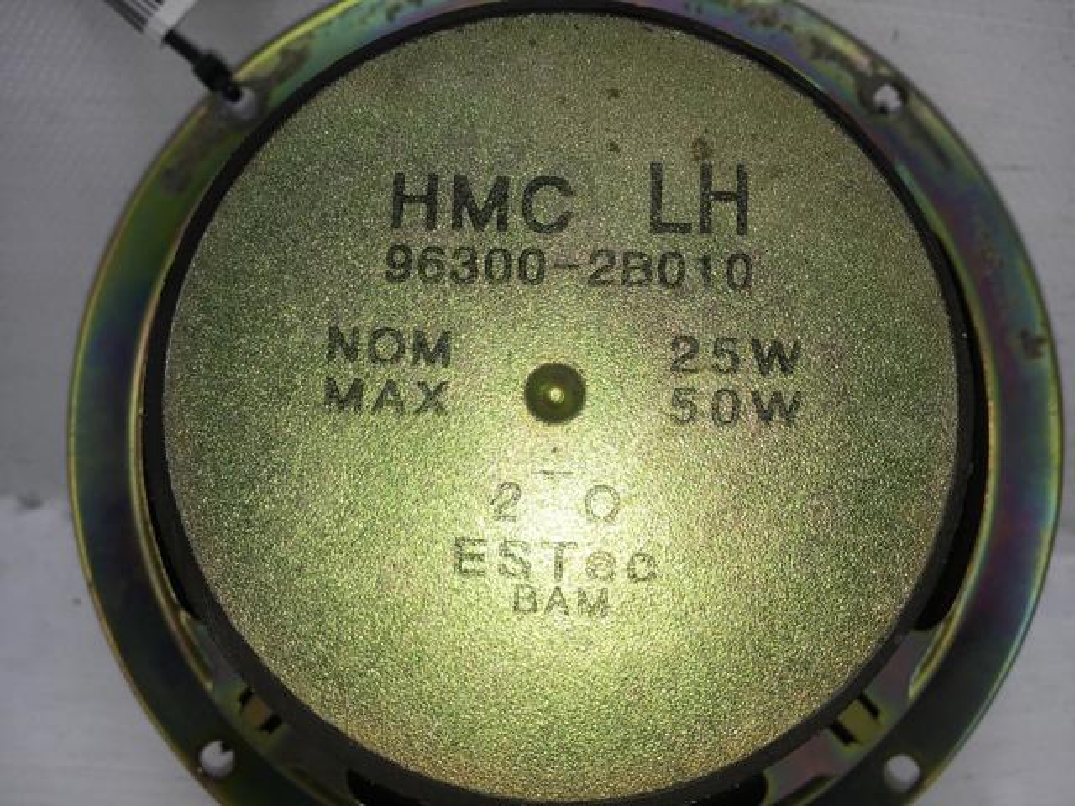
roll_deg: -0.5
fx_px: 901
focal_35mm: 29
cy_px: 403
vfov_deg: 48.2
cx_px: 538
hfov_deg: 61.7
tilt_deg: -31.0
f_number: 2.2
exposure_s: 1/541
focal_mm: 4.15
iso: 25
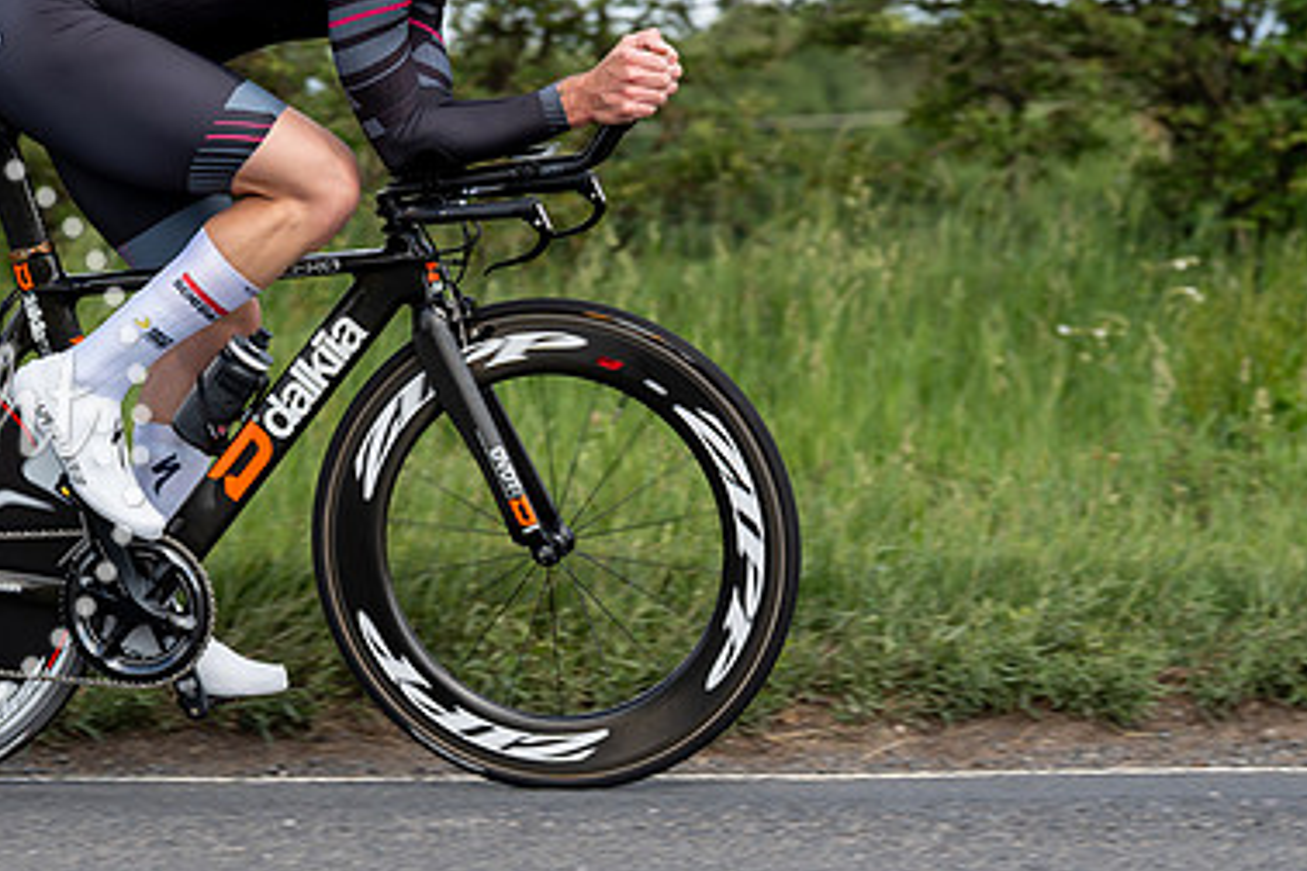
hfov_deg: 15.3
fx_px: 4828
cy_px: 205
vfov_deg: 10.3
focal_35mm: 133
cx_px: 234
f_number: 3.5
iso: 160
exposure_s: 1/1000
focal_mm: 70
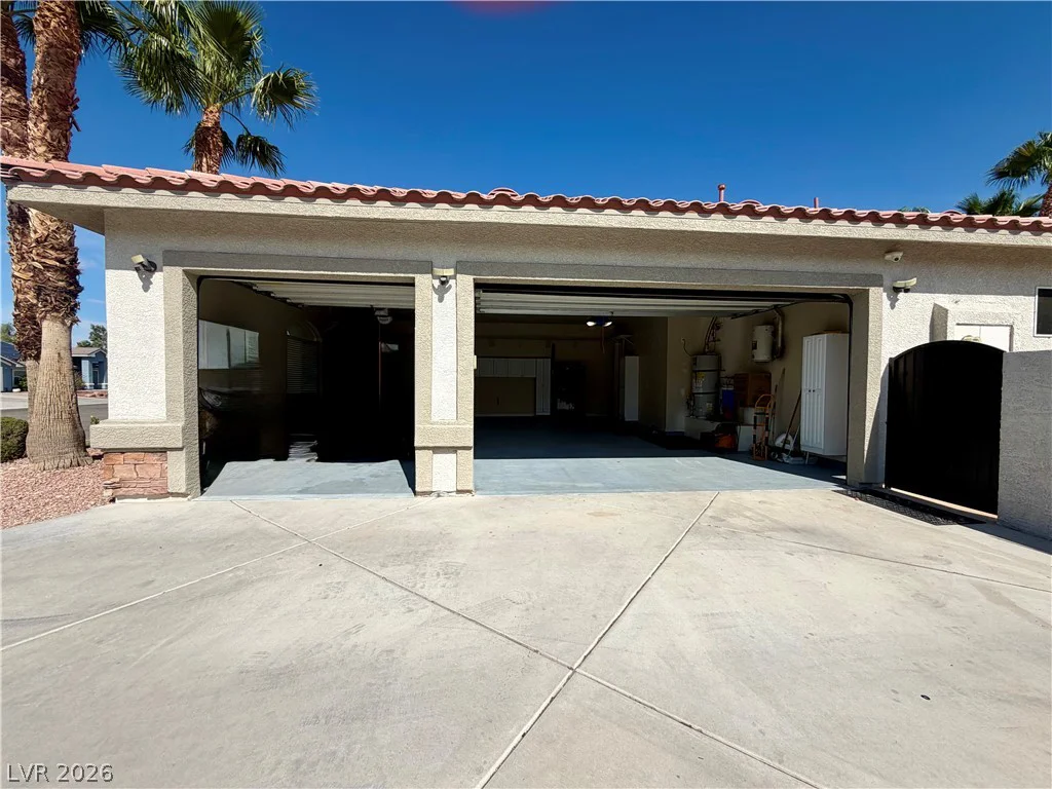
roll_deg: +0.0
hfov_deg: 102.1
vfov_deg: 85.7
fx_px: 425
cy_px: 394
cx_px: 526
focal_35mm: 14
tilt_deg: -1.6
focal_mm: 2.22
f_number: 2.2
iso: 20
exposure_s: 1/1259
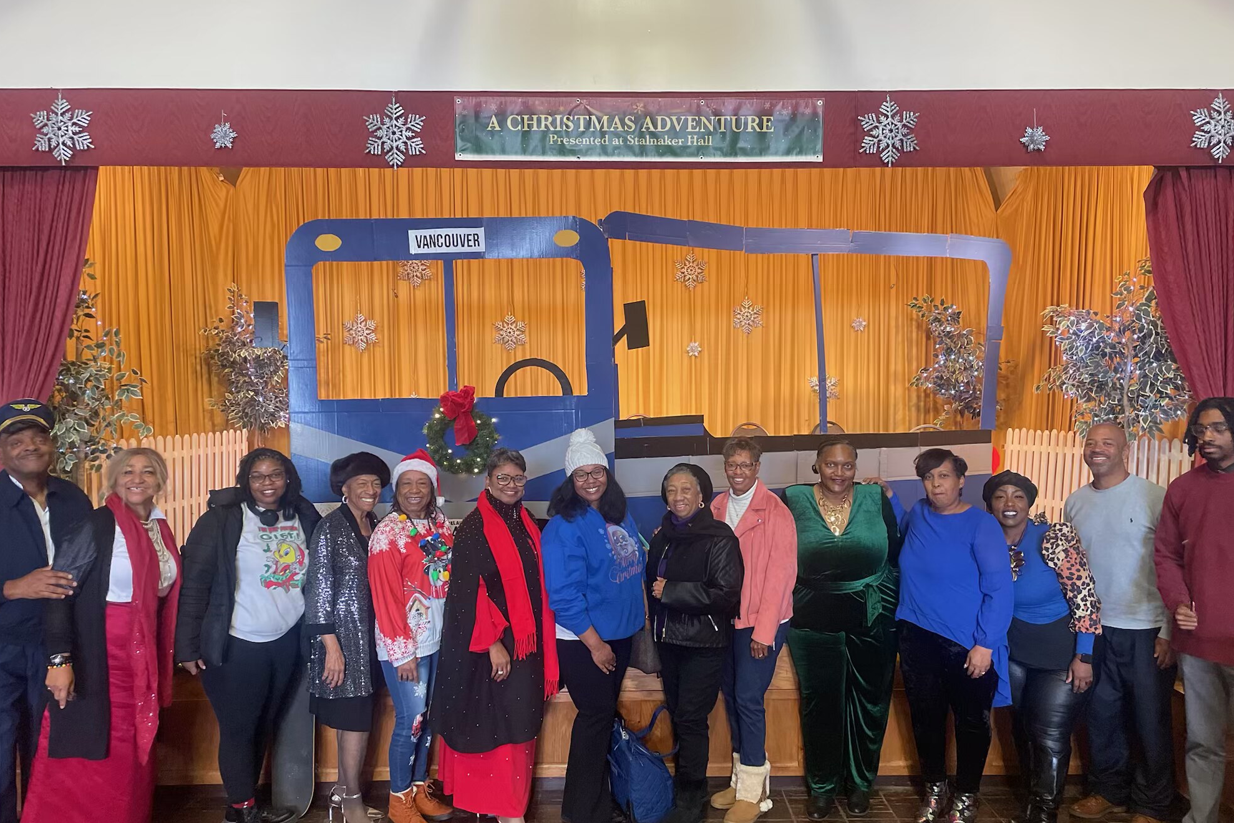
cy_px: 444
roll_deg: +0.8
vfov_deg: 46.4
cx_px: 630
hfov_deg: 65.5
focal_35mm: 28
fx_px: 960
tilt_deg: -2.6
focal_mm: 4.2
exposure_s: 1/60
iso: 500
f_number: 1.6
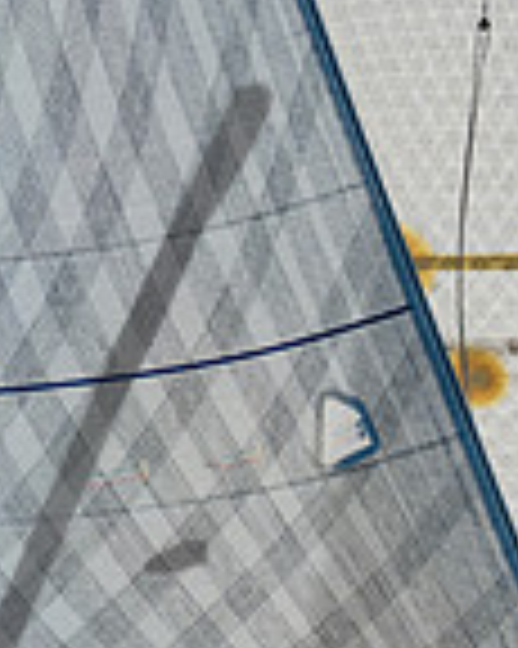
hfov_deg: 1.5
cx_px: 826
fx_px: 19414
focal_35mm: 1012
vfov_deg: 1.9
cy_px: 670
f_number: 6.3
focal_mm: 200
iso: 160
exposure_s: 1/320
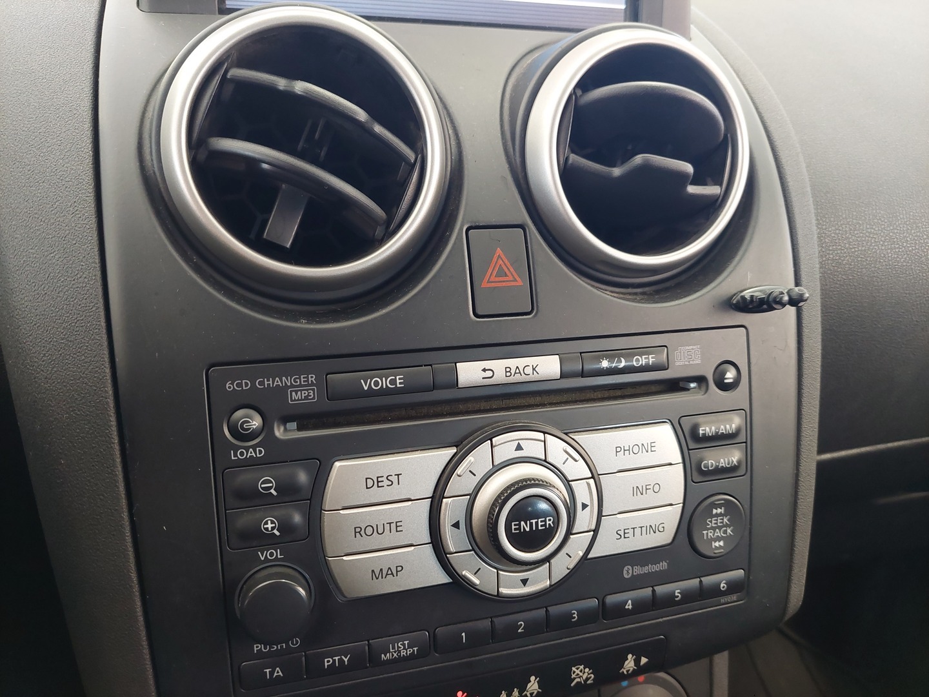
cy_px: 348
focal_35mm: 25
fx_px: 671
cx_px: 464
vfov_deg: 54.9
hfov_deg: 69.4
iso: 400
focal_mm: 5.23
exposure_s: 1/50
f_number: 1.8
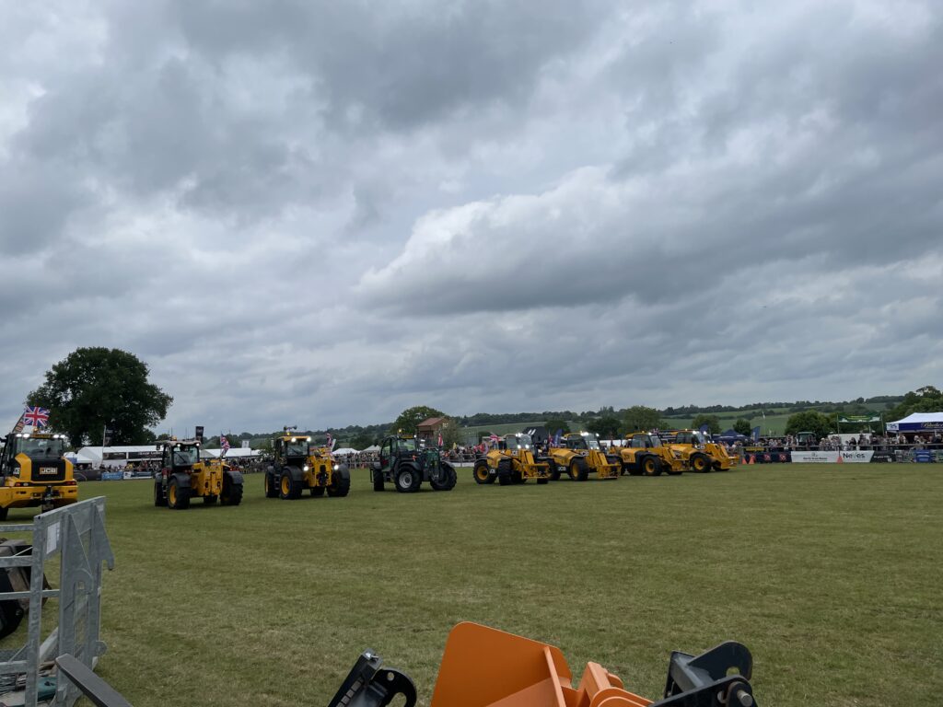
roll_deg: +4.2
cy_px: 354
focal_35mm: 26
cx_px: 472
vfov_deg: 53.1
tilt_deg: +6.3
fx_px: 708
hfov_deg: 67.3
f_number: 1.6
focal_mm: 4.2
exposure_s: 1/4464
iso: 32
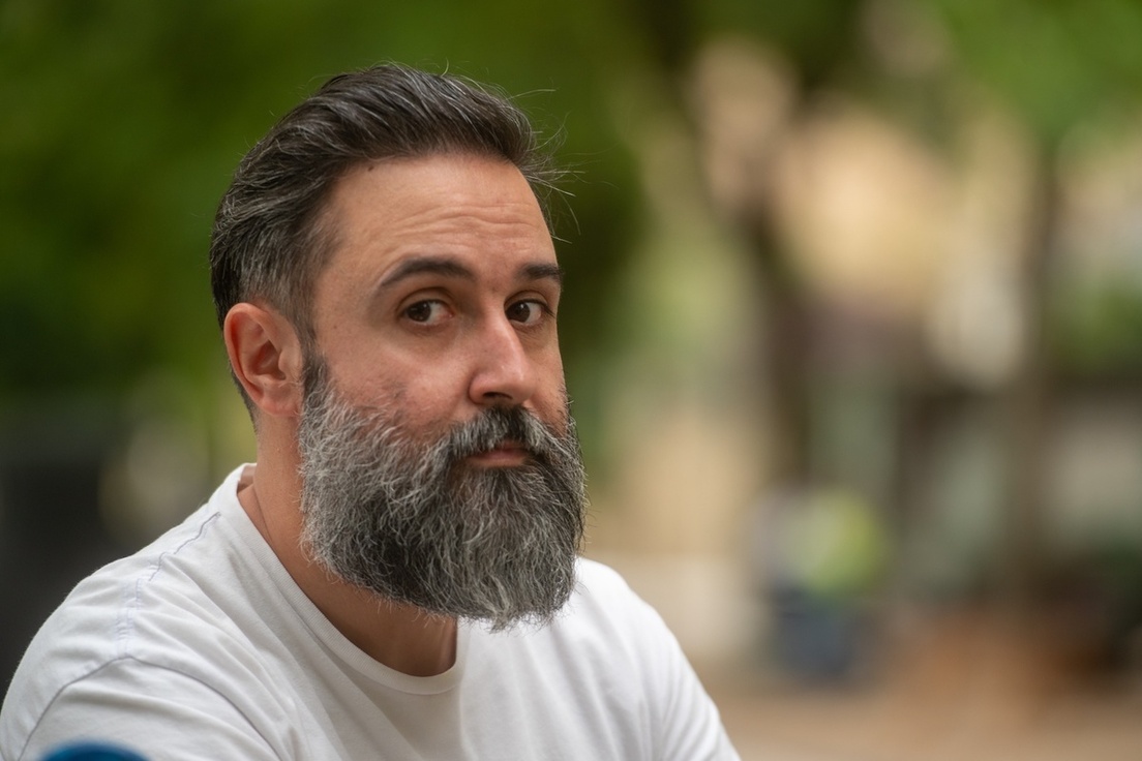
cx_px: 571
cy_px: 380
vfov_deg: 6.9
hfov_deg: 10.3
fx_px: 6344
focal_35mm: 200
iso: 200
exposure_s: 1/160
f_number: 2.8
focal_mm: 200
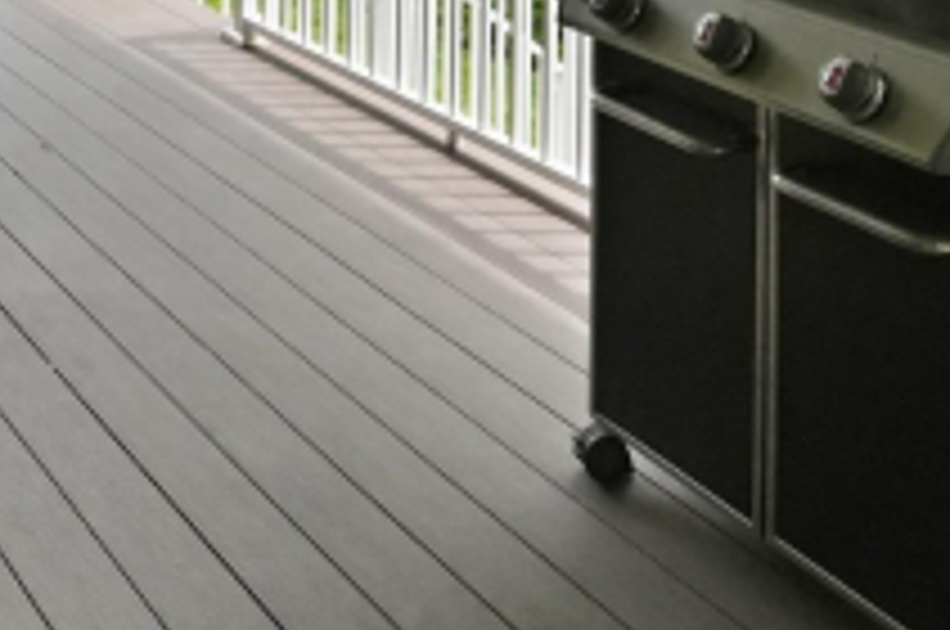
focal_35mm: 59
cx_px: 167
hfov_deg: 33.0
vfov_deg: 18.8
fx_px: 1549
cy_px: -441
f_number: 4
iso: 2000
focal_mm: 11
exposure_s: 1/4000
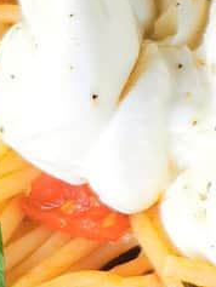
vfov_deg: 10.9
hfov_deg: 7.5
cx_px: 556
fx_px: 1513
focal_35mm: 182
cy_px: 131
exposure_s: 1/265
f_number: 1.6
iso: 50
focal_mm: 5.6
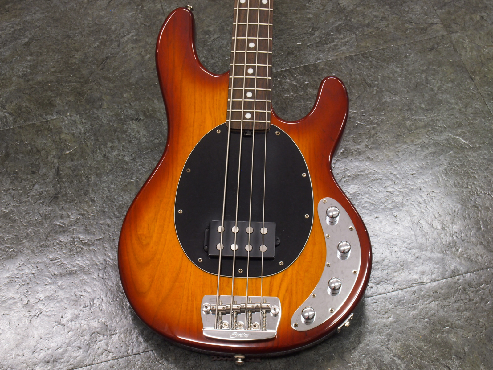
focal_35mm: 70
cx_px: 246
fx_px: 997
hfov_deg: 27.8
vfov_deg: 21.0
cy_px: 185
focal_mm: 35
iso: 200
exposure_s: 1/2.5
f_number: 13
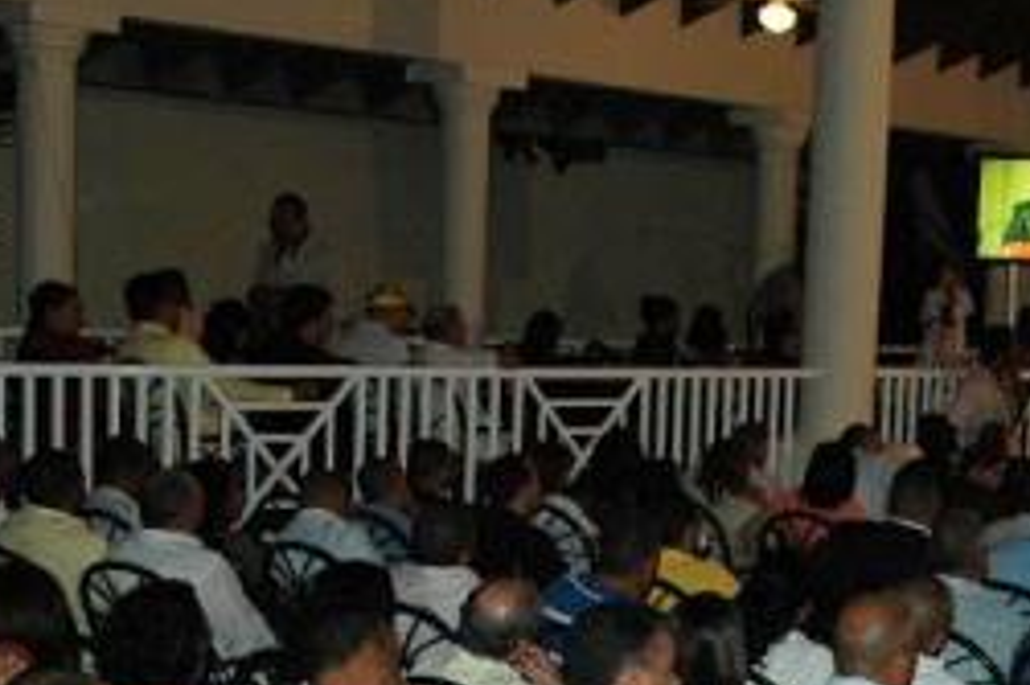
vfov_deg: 15.9
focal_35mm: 84
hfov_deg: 23.1
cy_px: 693
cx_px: 1063
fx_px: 2402
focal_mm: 22
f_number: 3.8
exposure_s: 1/60
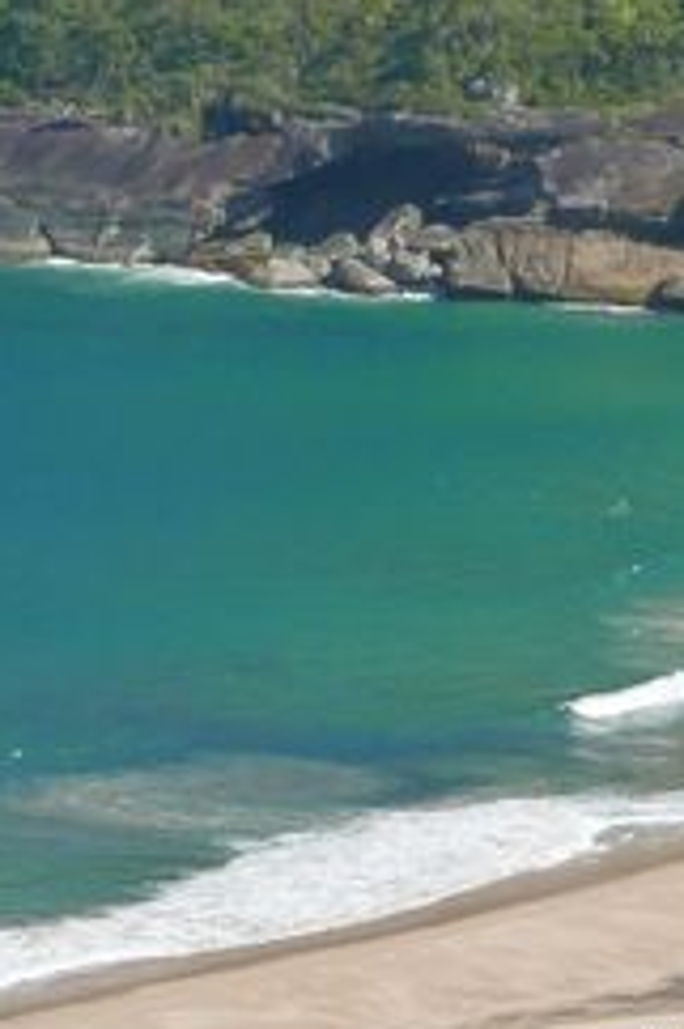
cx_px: -1073
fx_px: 6650
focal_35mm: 233
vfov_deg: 8.8
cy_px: 1016
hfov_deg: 5.6
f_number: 9
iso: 200
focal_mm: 21.3
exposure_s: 1/400
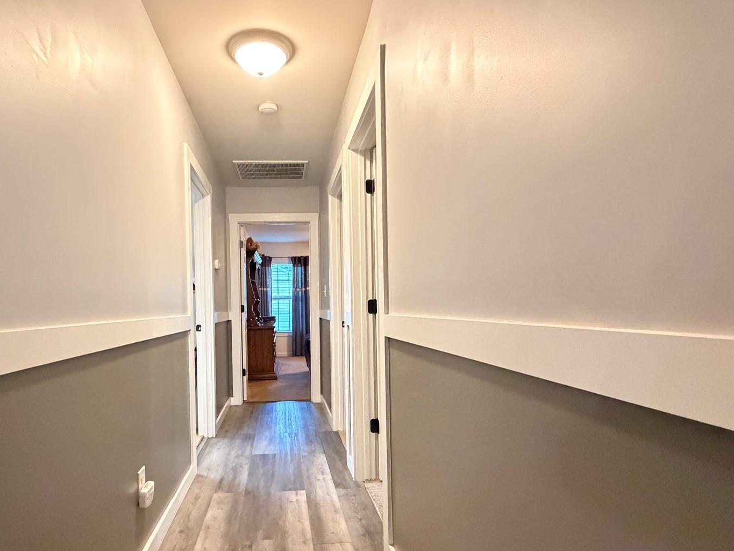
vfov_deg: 63.1
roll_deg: +1.3
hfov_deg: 78.5
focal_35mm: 21
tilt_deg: -1.2
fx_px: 445
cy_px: 316
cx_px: 311
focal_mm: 2.22
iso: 1250
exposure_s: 1/60
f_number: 2.2
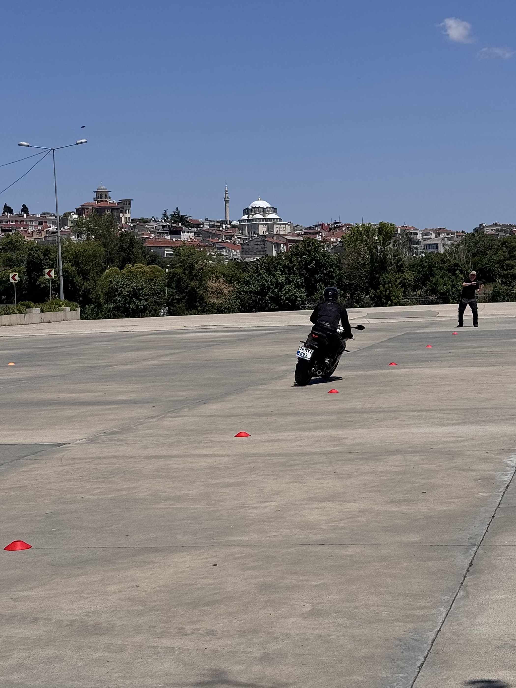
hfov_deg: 30.3
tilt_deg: +1.1
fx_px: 954
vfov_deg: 39.7
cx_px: 258
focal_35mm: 48
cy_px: 344
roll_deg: +2.6
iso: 80
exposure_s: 1/7937
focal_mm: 6.76
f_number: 1.78
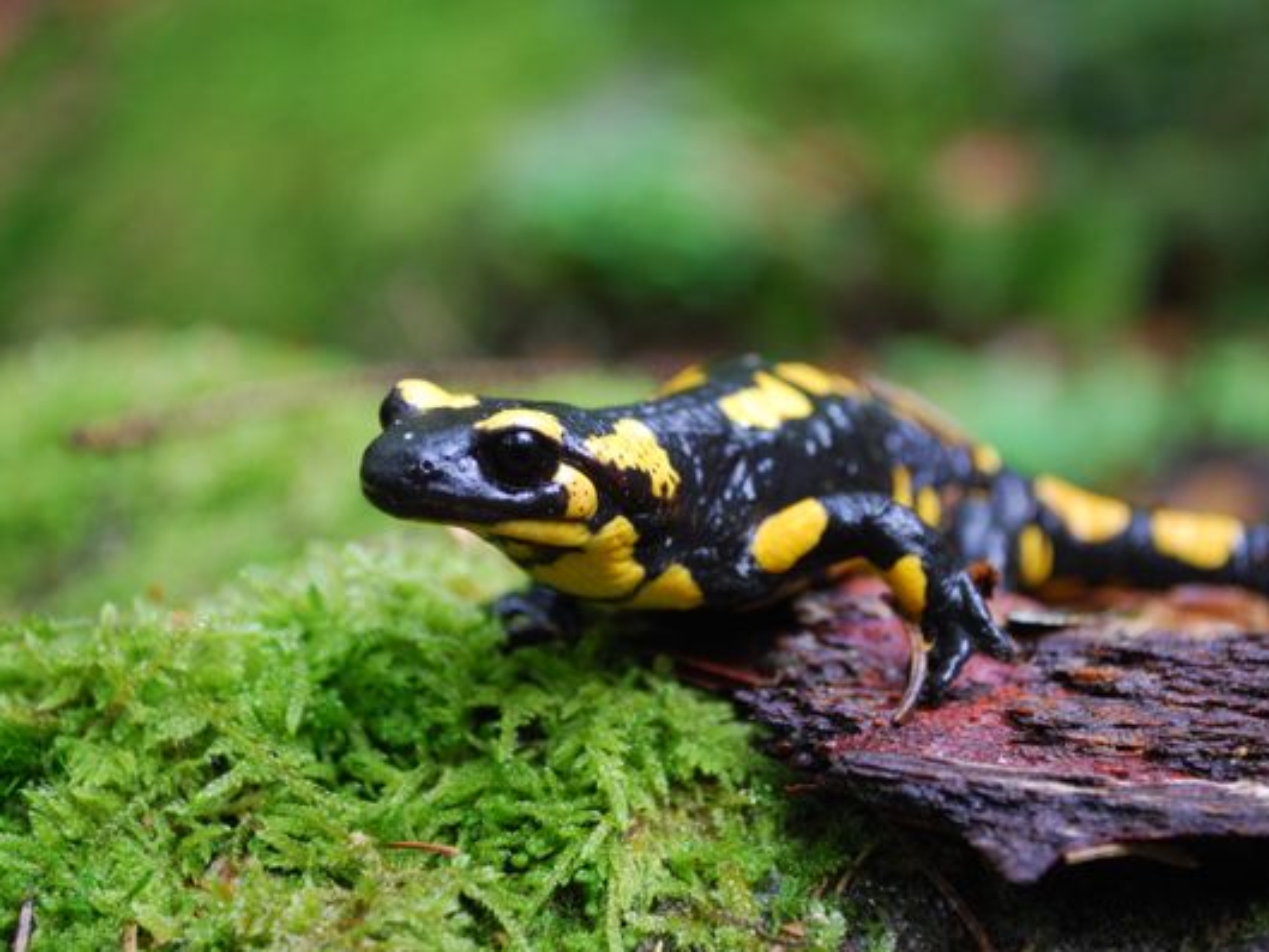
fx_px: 2697
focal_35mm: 74
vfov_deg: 20.0
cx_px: 662
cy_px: 477
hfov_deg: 26.5
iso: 640
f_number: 5.3
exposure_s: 1/30
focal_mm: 45
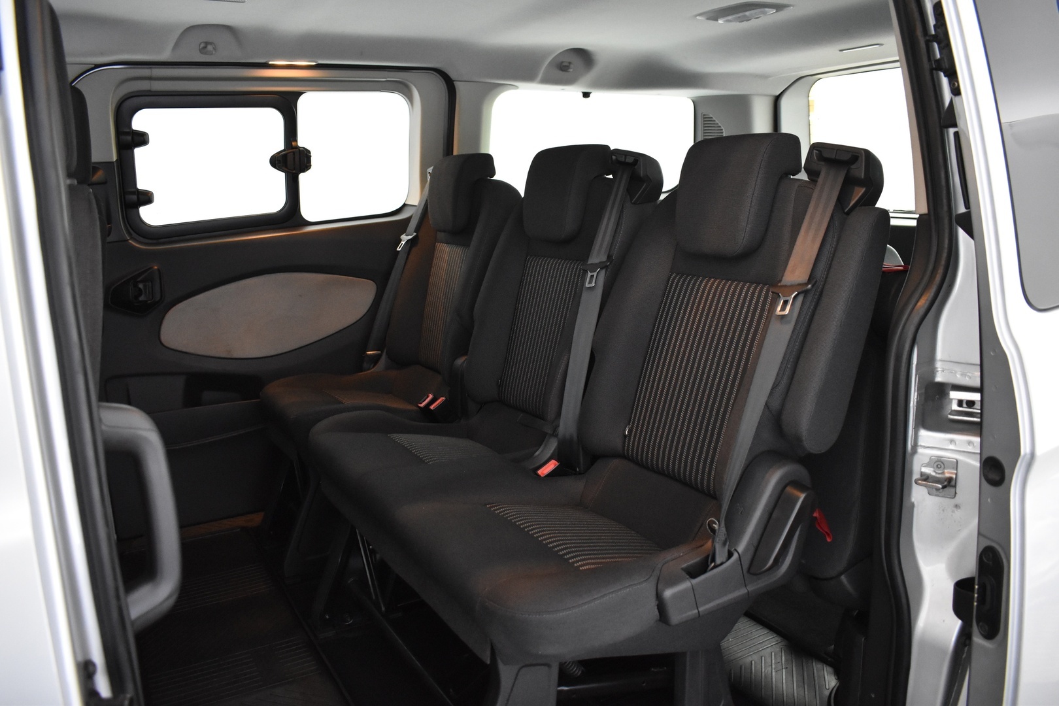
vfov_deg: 47.9
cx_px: 530
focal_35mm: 27
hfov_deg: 67.4
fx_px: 794
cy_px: 353
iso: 2800
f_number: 3.5
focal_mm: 18
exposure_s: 1/30
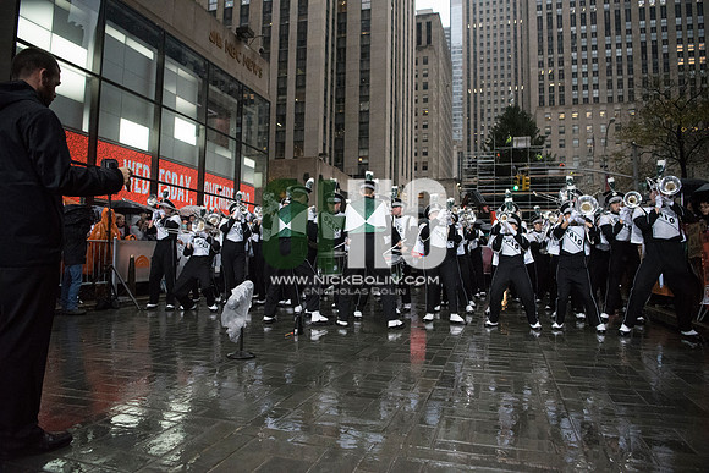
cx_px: 354
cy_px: 236
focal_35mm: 24
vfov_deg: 53.2
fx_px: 473
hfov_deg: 73.7
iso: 10000
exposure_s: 1/4000
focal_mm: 24
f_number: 2.8
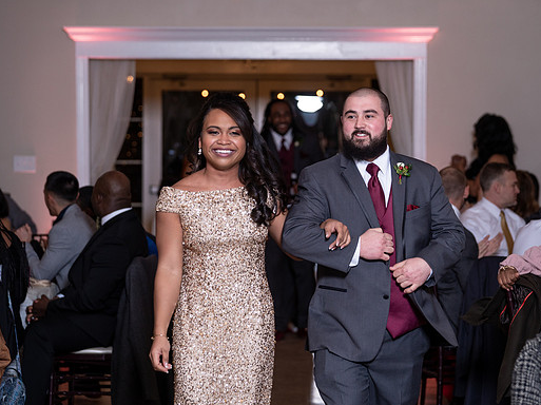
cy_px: 189
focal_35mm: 141
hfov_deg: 14.0
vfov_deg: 10.5
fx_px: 2202
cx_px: 314
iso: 800
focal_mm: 116
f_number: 4
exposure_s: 1/200
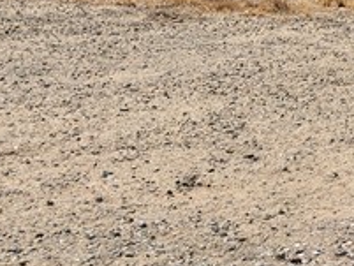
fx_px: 1197
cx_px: 456
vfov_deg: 12.4
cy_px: -55
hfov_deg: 16.0
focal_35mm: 117
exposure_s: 1/3372
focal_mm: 5.4
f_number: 1.8
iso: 25
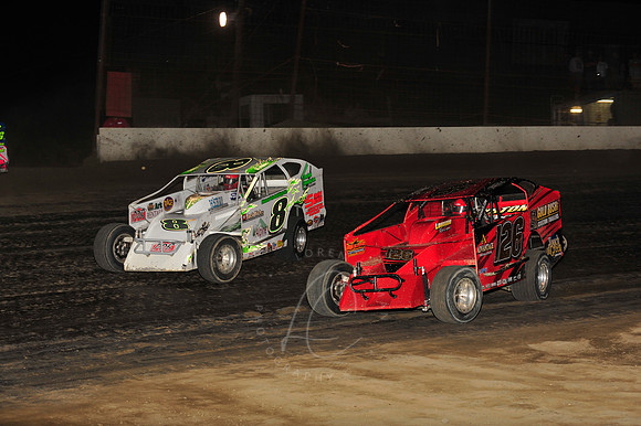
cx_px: 320
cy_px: 213
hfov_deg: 23.7
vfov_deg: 15.9
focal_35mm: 86
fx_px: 1530
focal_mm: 86
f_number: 6.3
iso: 800
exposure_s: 1/320
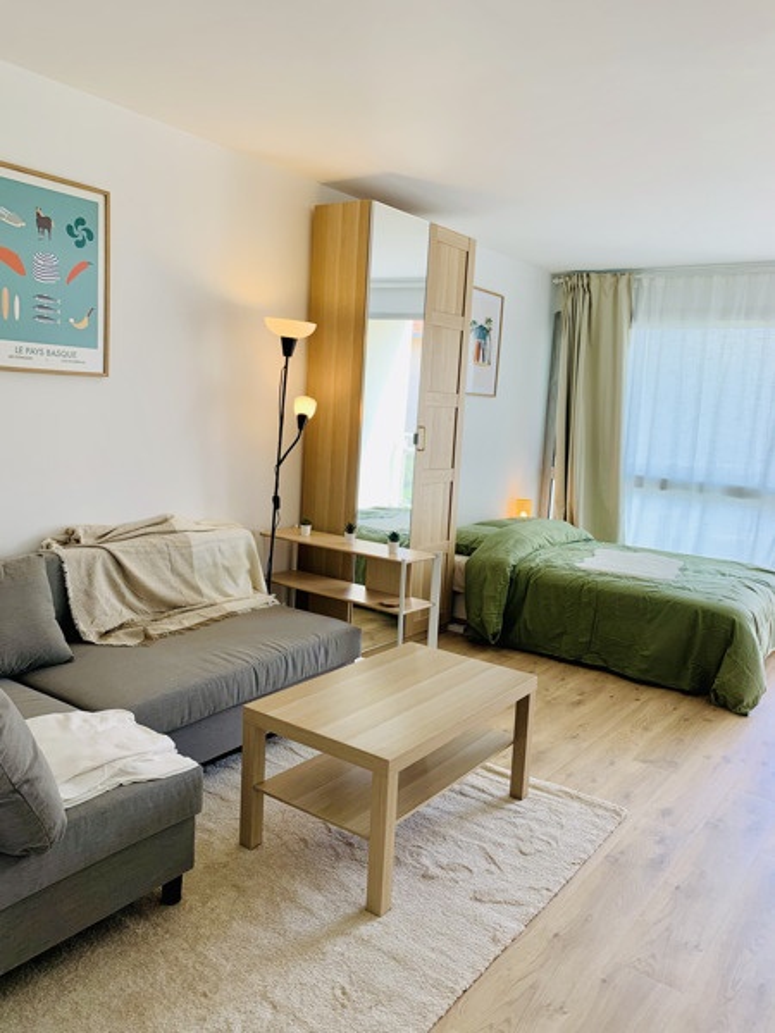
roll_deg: -3.8
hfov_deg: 53.1
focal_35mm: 26
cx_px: 388
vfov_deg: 67.3
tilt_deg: -7.3
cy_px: 516
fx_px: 776
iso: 32
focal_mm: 4.25
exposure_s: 1/122
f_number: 1.8
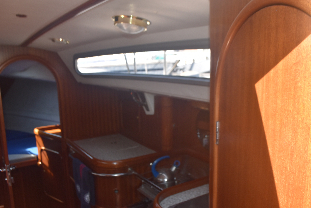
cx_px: 156
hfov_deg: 57.2
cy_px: 104
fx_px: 285
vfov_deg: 40.0
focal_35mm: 33
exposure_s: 1/125
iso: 400
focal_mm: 22
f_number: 5.6
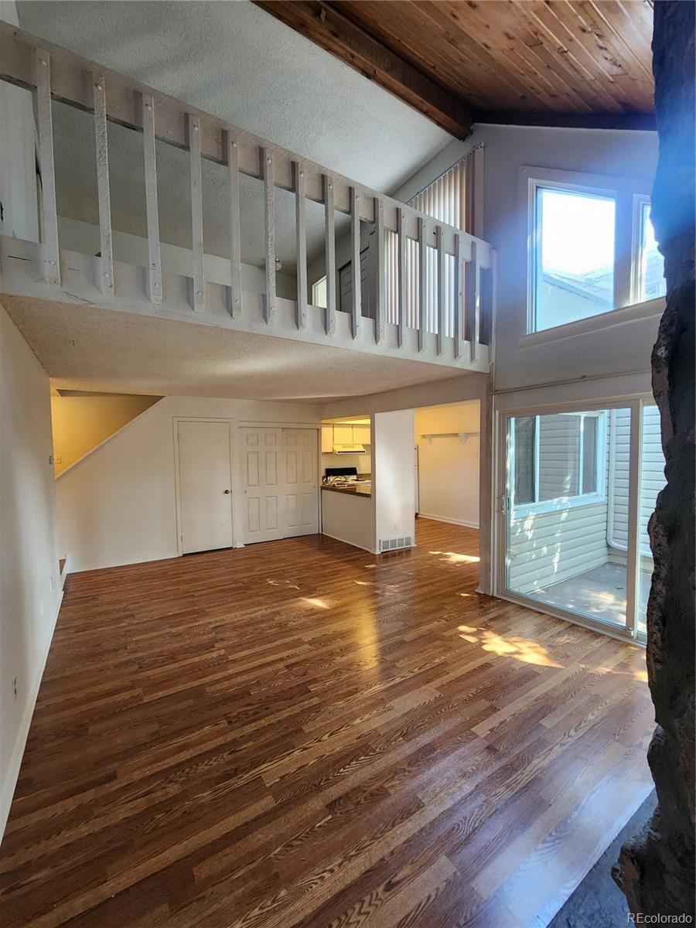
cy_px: 464
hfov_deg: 89.9
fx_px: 349
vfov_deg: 106.2
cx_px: 348
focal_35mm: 13
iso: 320
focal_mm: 2.2
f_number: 2.2
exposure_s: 1/60
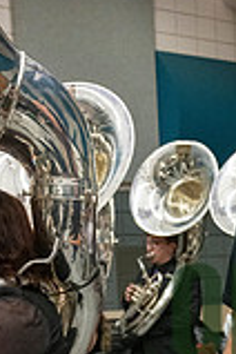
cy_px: 325
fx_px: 669
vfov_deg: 28.4
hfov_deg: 19.1
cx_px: 272
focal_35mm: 68
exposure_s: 1/500
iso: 10000
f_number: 4
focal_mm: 24
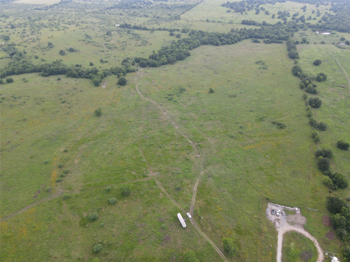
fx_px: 243
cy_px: 131
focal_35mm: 24
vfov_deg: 56.8
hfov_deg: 71.6
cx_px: 175
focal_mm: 4.5
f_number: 2.8
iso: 100
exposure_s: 1/30
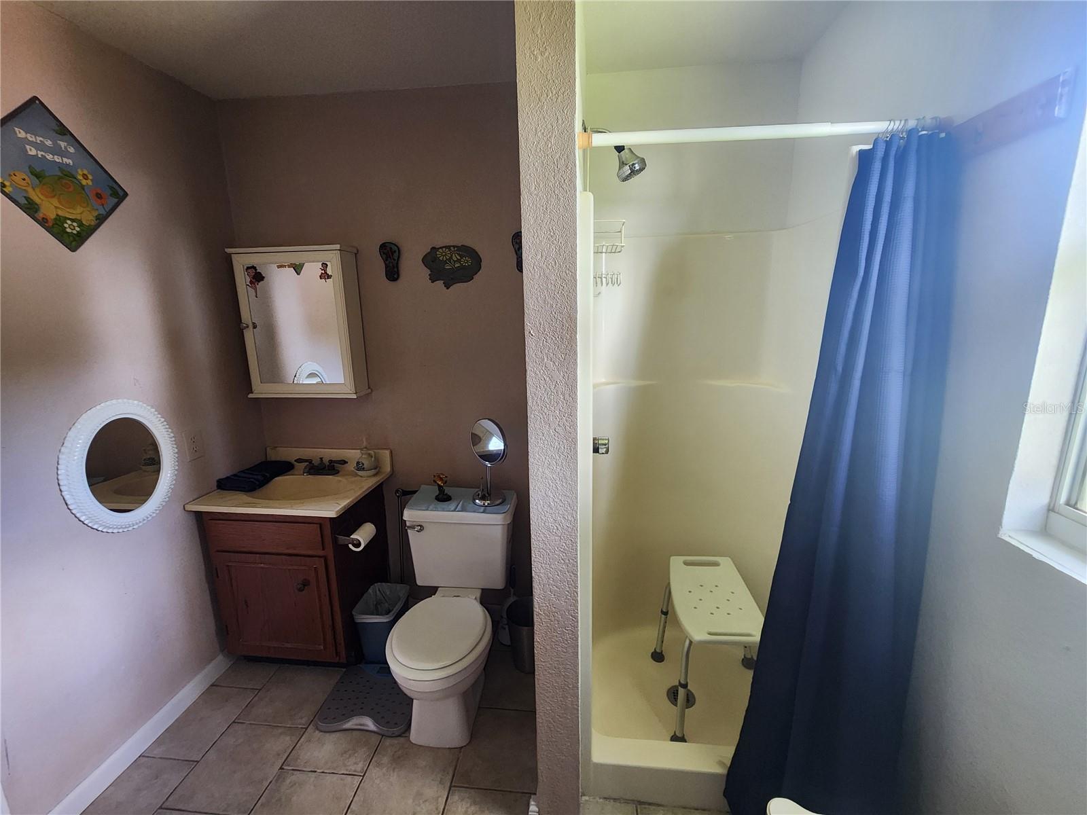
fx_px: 408
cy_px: 408
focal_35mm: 13
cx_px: 544
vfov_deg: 89.9
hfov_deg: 106.2
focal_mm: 2.2
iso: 320
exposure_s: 1/30
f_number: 2.2
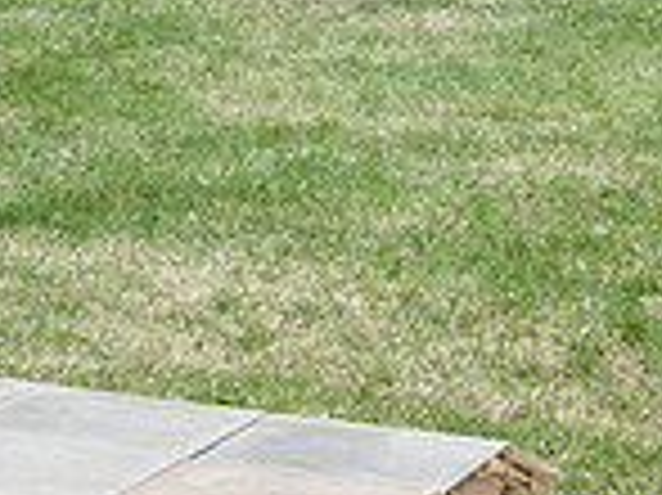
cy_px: -36
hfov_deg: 9.8
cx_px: -621
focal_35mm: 190
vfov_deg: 7.8
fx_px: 3631
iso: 800
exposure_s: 1/1250
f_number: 9
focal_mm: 50
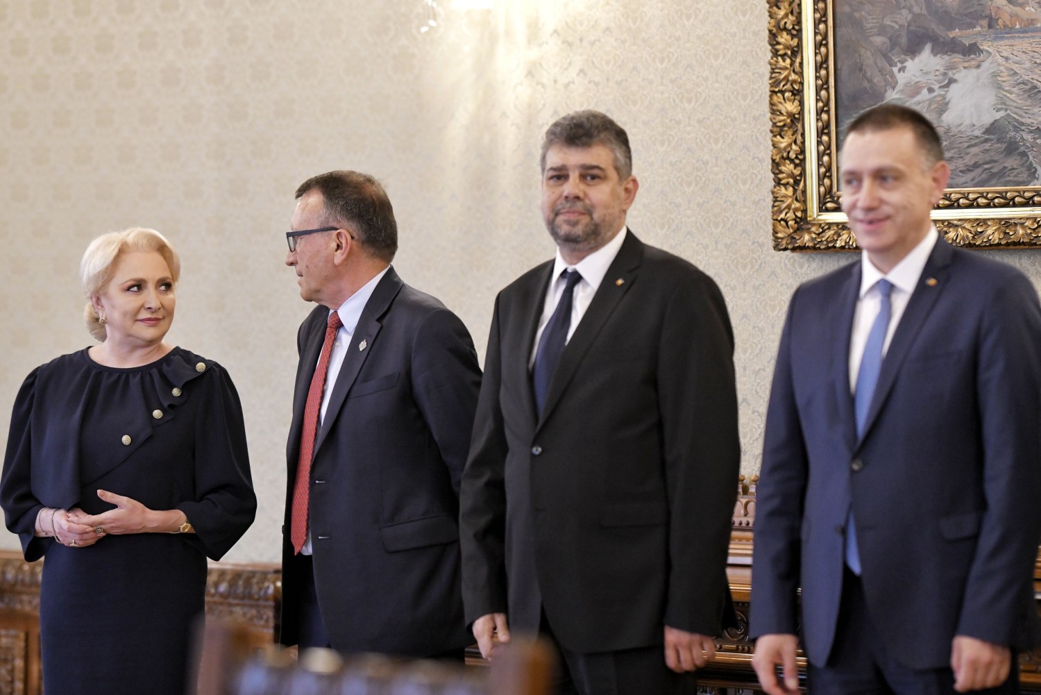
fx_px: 3905
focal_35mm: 135
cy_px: 348
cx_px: 520
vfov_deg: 10.2
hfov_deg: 15.2
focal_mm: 135
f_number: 2.5
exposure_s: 1/320
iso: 3200
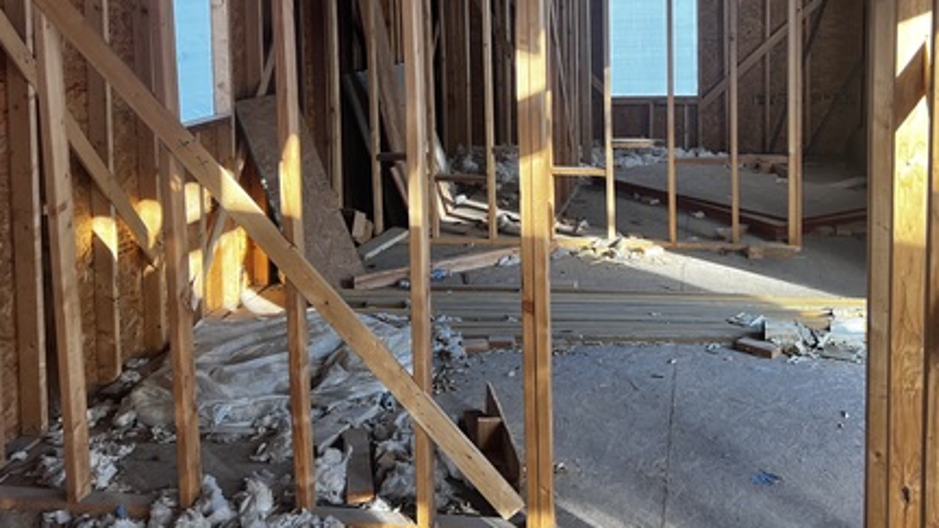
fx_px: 1046
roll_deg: +0.9
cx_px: 533
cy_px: 122
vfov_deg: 27.9
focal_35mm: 42
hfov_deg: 48.2
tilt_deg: -7.0
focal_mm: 5.7
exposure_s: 1/121
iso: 100
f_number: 1.5
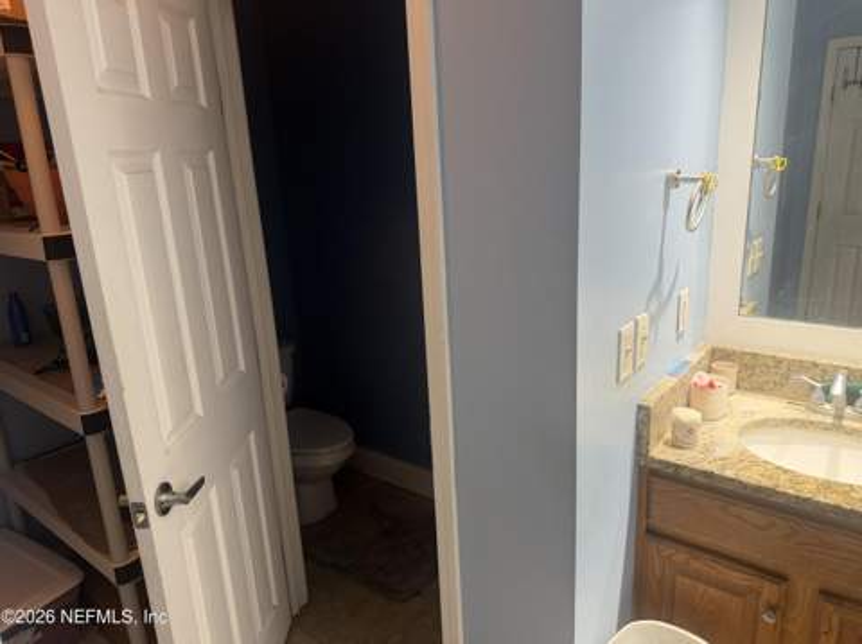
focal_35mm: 24
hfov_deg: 71.7
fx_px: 597
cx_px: 431
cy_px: 322
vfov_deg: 56.7
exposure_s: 1/60
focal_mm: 6.76
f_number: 1.78
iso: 160
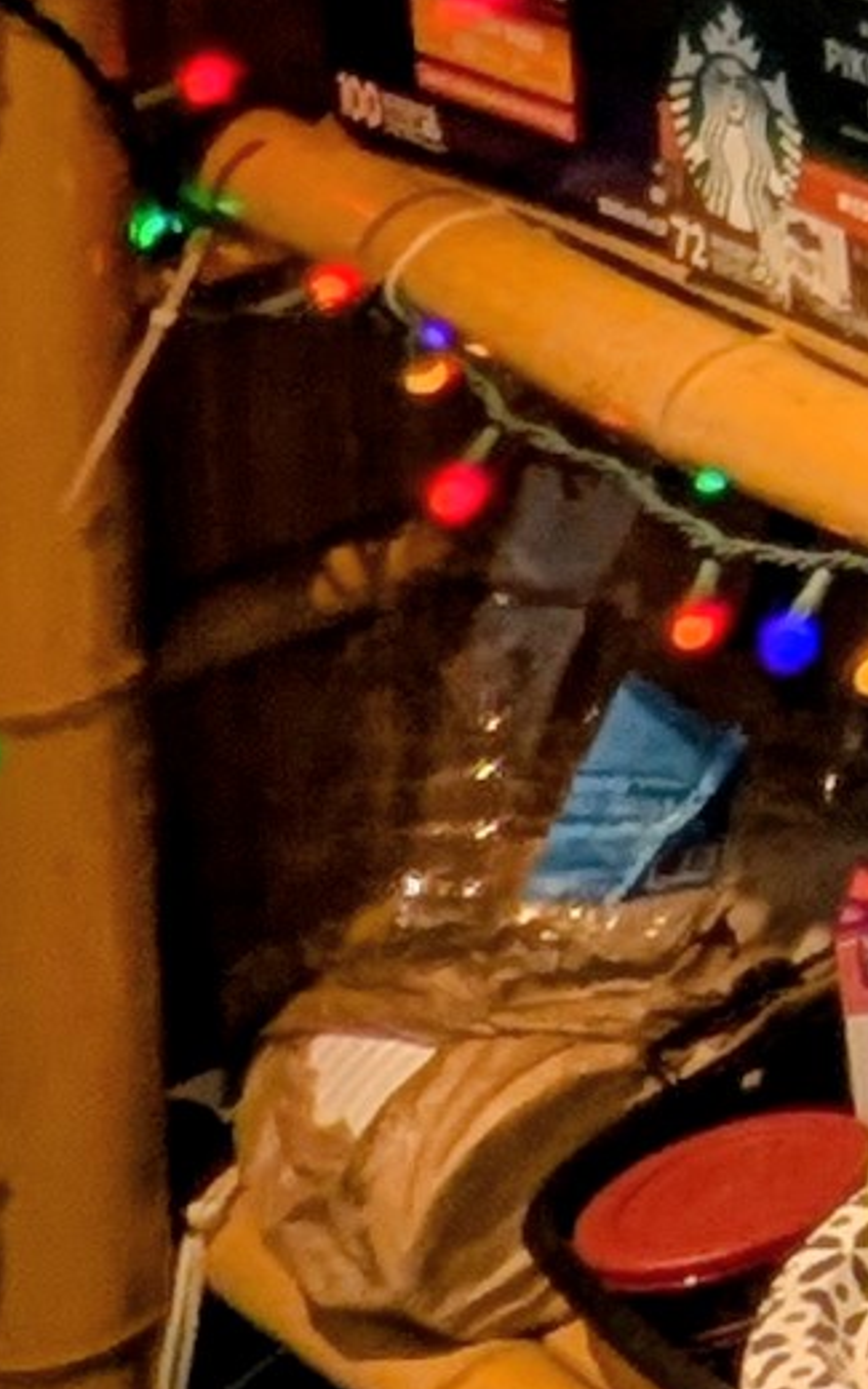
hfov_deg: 7.3
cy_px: -1360
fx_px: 3785
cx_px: 3825
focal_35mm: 100
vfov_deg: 16.2
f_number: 1.95
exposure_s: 1/60
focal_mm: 2.23
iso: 48
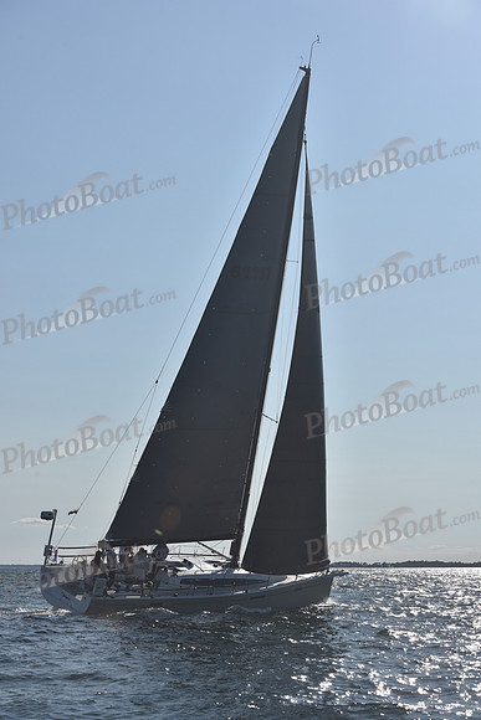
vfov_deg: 28.8
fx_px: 1402
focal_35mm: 70
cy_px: 360
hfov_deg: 19.5
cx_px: 240
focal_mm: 70
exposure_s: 1/1000
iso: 250
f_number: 8
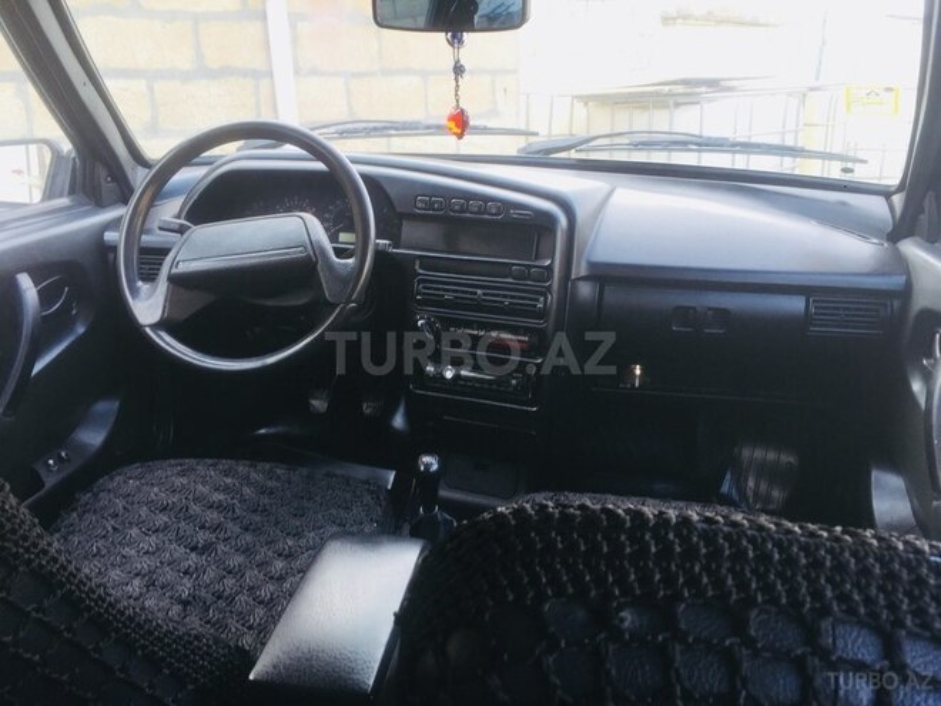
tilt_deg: -17.6
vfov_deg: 48.2
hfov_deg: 61.7
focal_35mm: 29
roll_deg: +1.2
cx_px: 470
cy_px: 353
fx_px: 788
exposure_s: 1/50
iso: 32
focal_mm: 4.15
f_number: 2.2
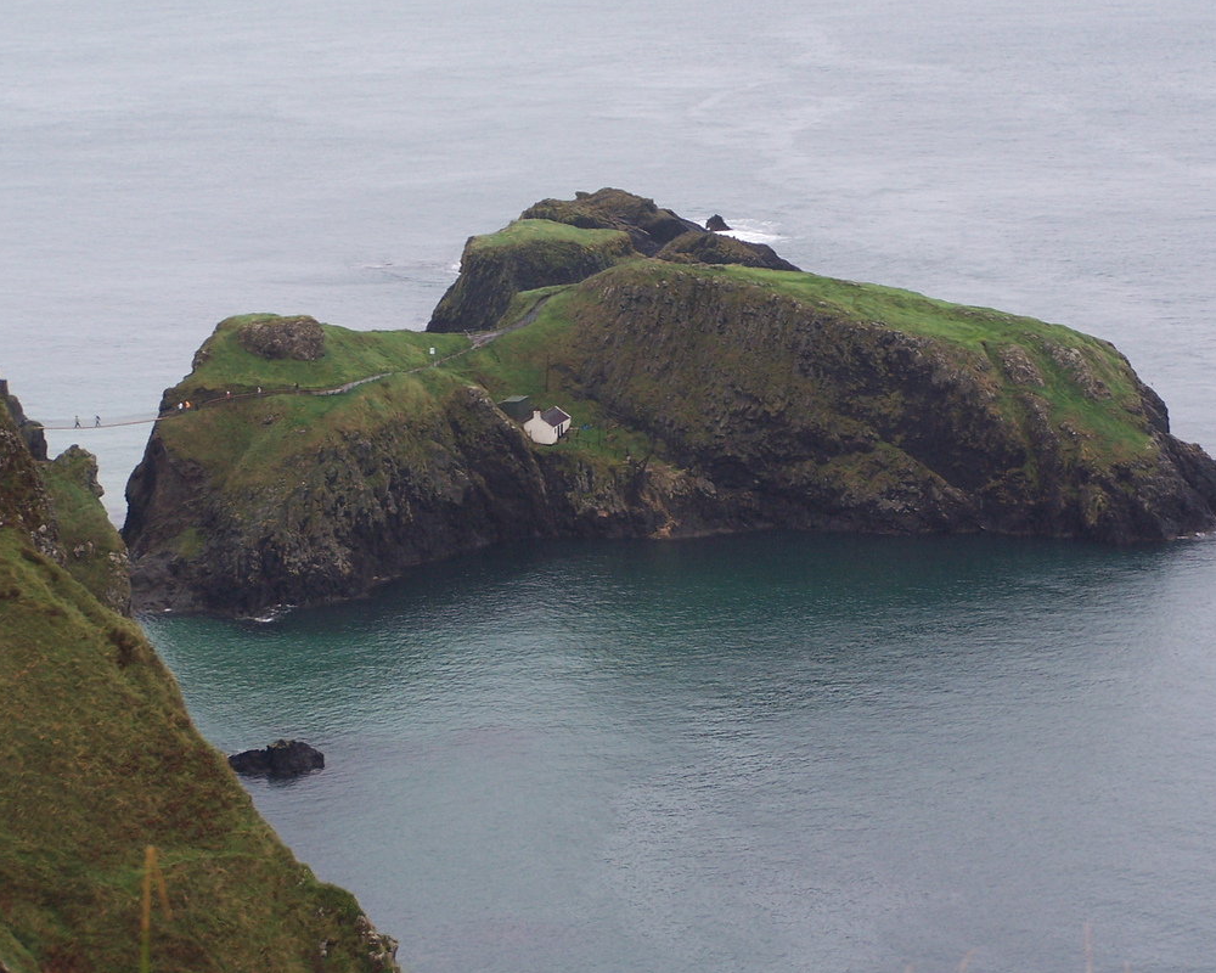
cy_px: 444
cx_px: 685
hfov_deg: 14.1
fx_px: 4930
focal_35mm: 137
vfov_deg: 11.3
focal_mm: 19.4
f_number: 3.2
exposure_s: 1/80
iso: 80
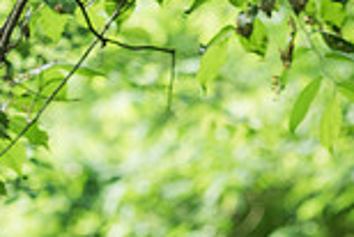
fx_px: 4252
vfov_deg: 3.2
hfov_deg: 4.7
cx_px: 453
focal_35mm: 432
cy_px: 319
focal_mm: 110
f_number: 2.8
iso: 640
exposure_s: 1/250
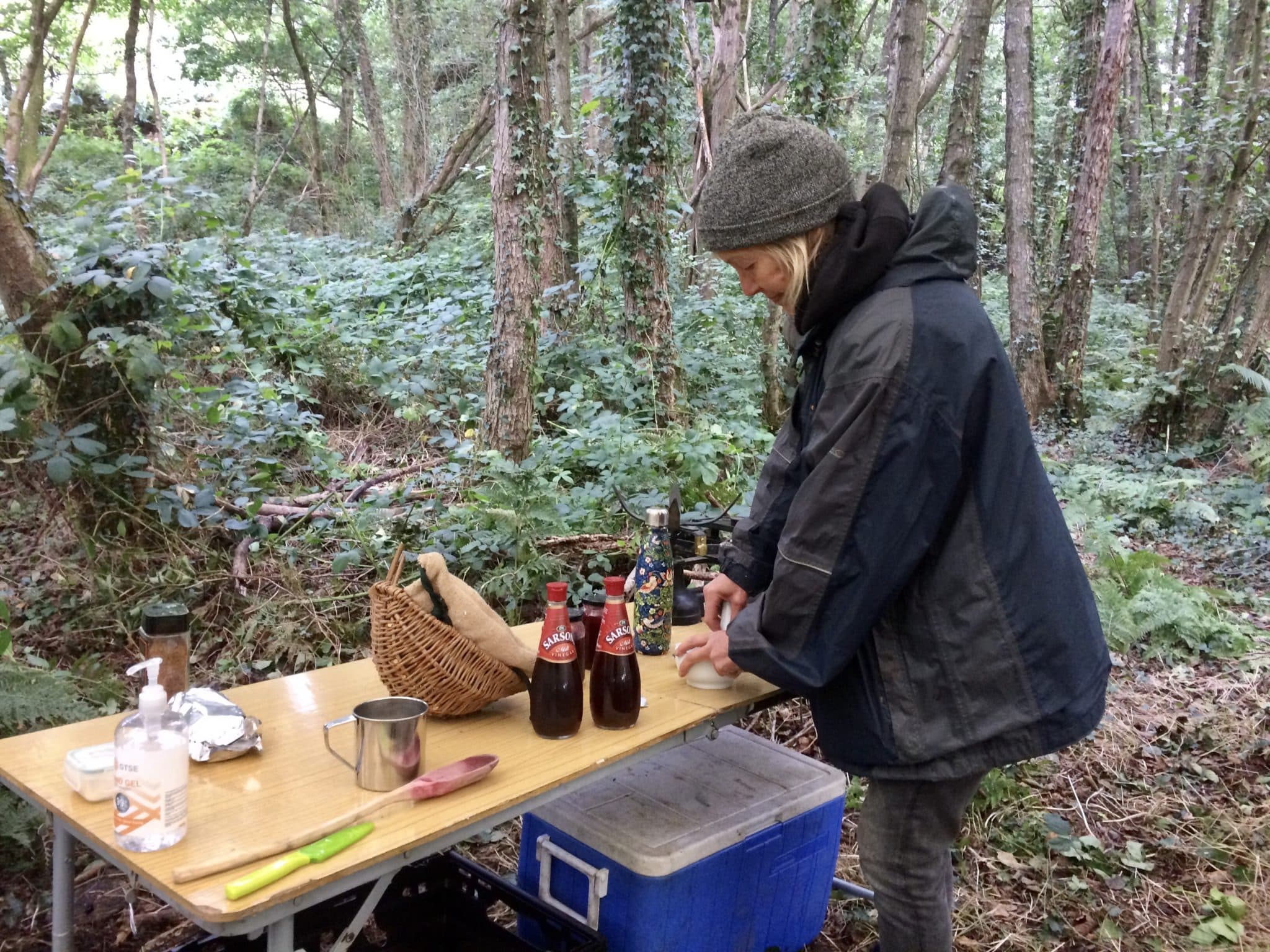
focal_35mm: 29
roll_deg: -1.8
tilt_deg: -12.9
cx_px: 635
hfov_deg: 61.7
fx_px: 1064
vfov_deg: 48.2
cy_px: 476
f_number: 2.2
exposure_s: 1/33
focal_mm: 4.15
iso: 250
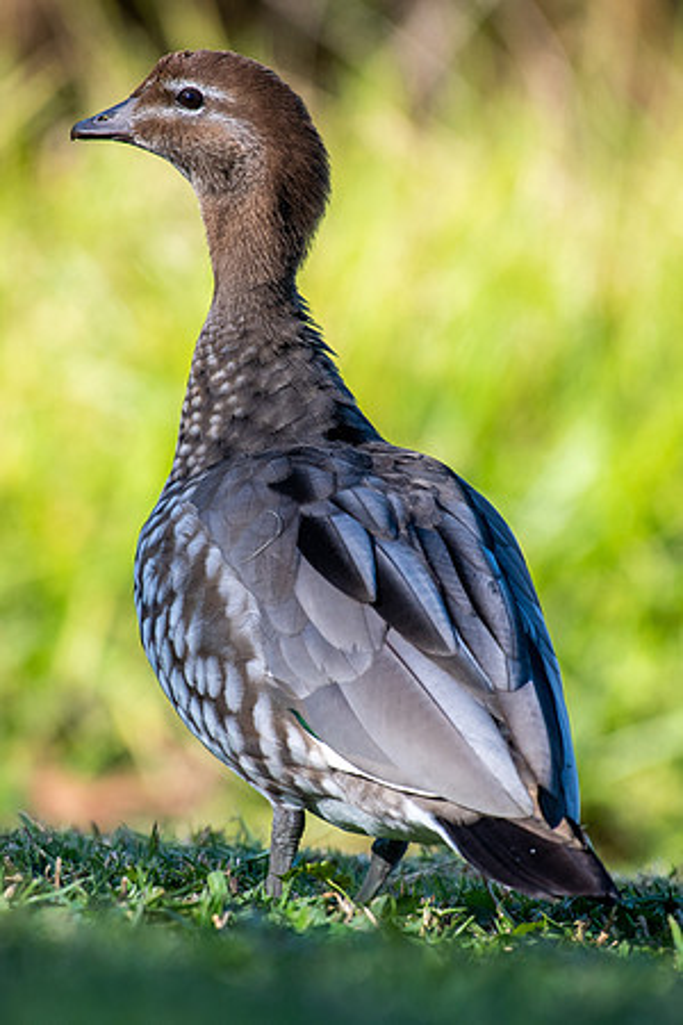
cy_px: 539
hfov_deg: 1.6
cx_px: 336
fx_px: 24237
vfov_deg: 2.4
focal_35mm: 852
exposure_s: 1/1000
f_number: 5.6
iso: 320
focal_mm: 500
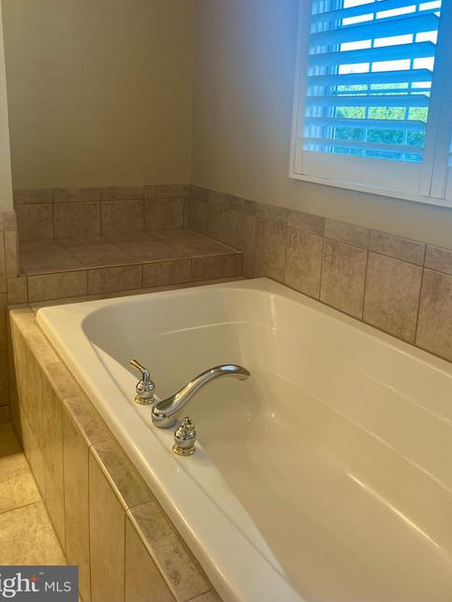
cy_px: 245
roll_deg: -3.3
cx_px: 231
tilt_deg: -10.4
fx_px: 540
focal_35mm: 31
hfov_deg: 45.4
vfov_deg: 58.0
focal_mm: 5.7
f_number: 1.5
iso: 100
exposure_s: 1/120
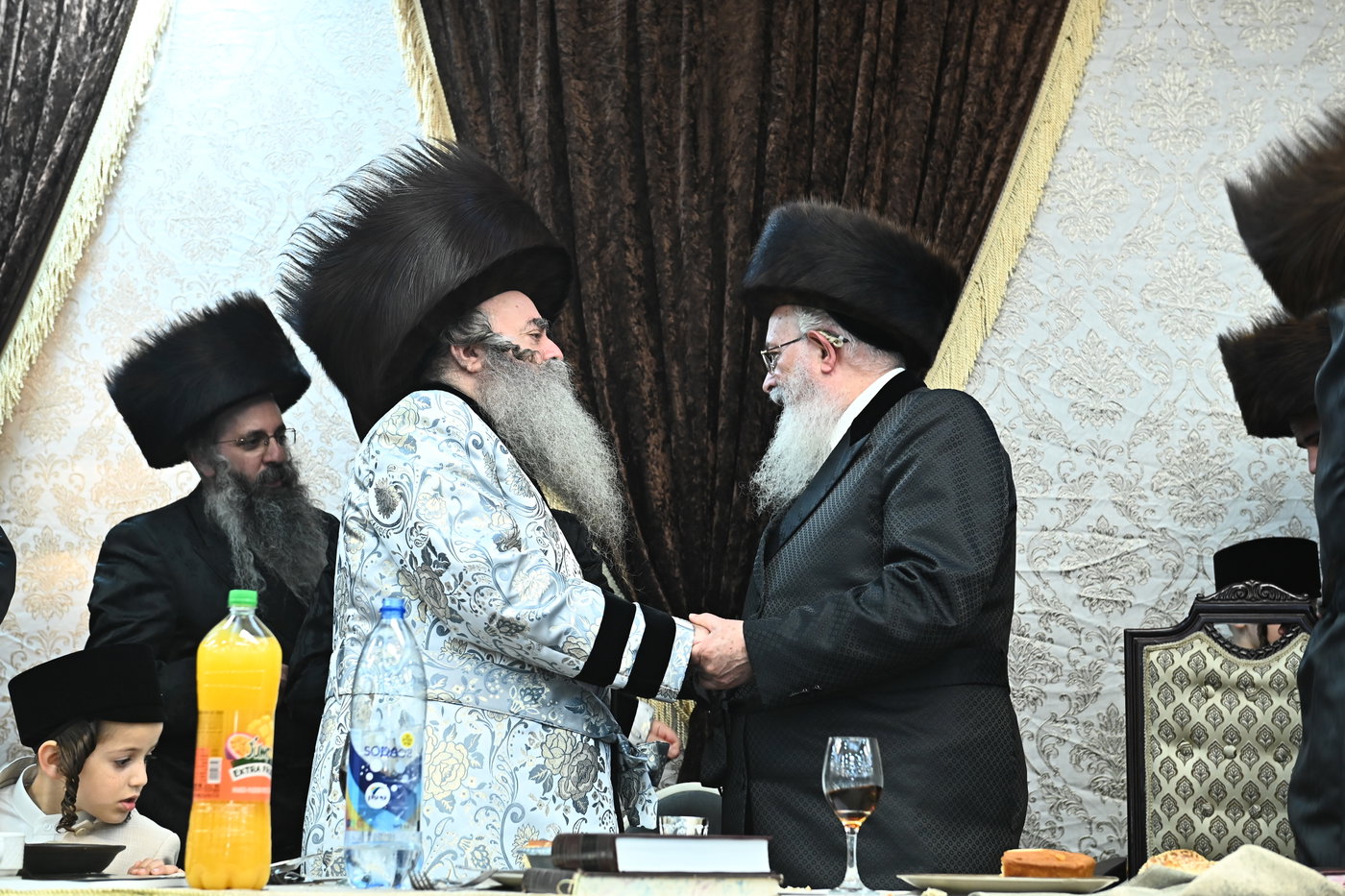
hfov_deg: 32.4
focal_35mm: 62
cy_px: 448
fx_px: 2316
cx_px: 672
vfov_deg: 21.9
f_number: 5
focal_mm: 62
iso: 2000
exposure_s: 1/160
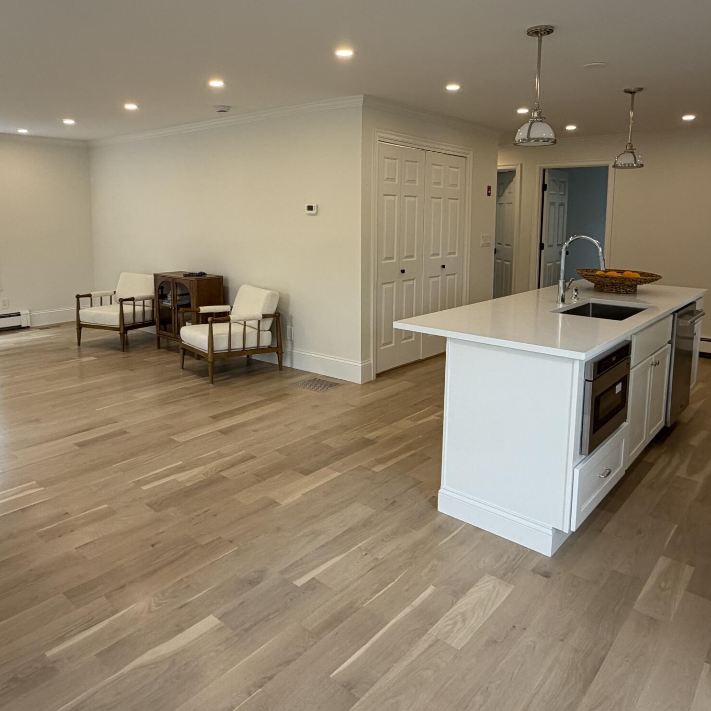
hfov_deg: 62.9
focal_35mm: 25
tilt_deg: -6.4
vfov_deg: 62.3
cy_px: 281
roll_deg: -0.8
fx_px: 581
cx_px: 351
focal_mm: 2.22
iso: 160
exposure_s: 1/121
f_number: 2.2
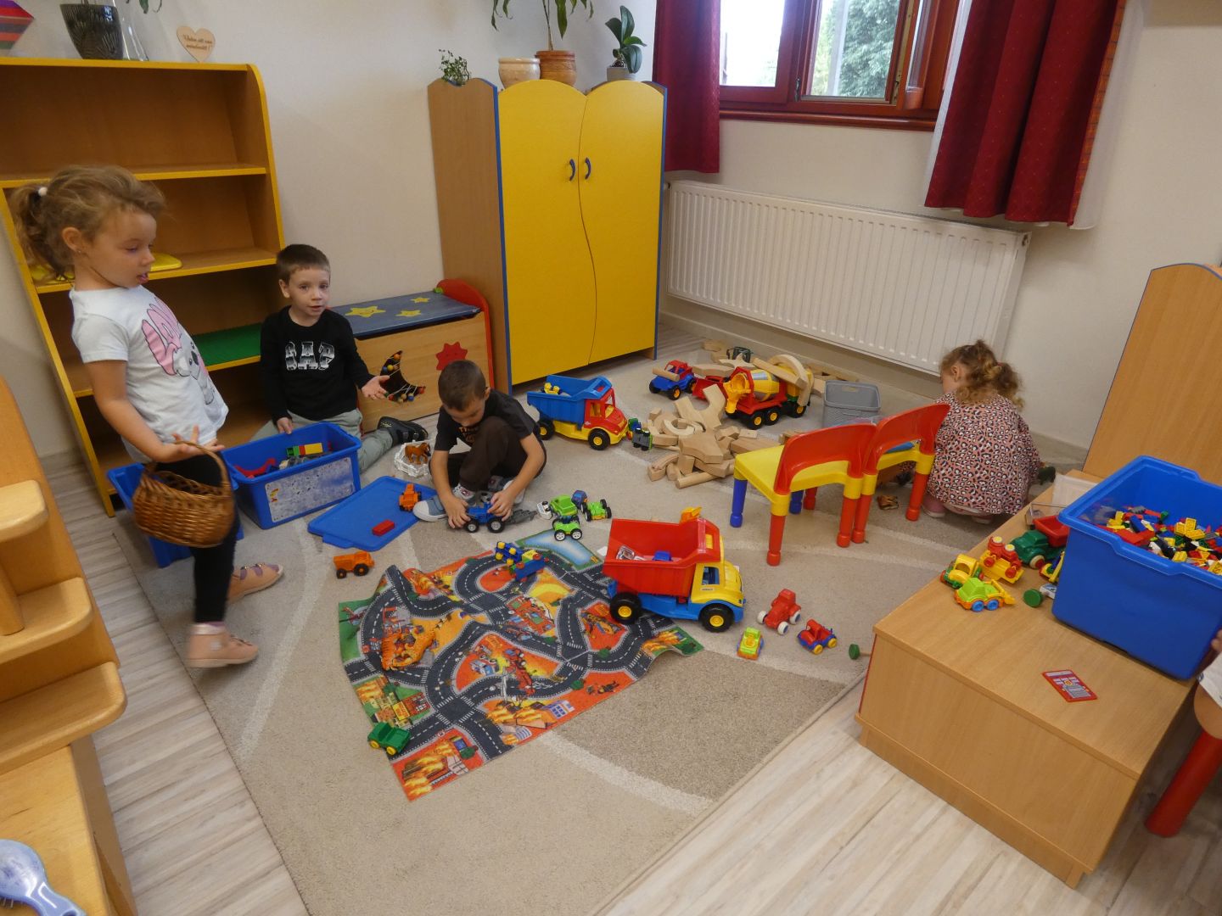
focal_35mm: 20
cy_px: 458
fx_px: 706
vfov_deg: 66.0
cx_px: 611
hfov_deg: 81.7
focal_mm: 3.6
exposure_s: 1/60
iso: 200
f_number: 2.8
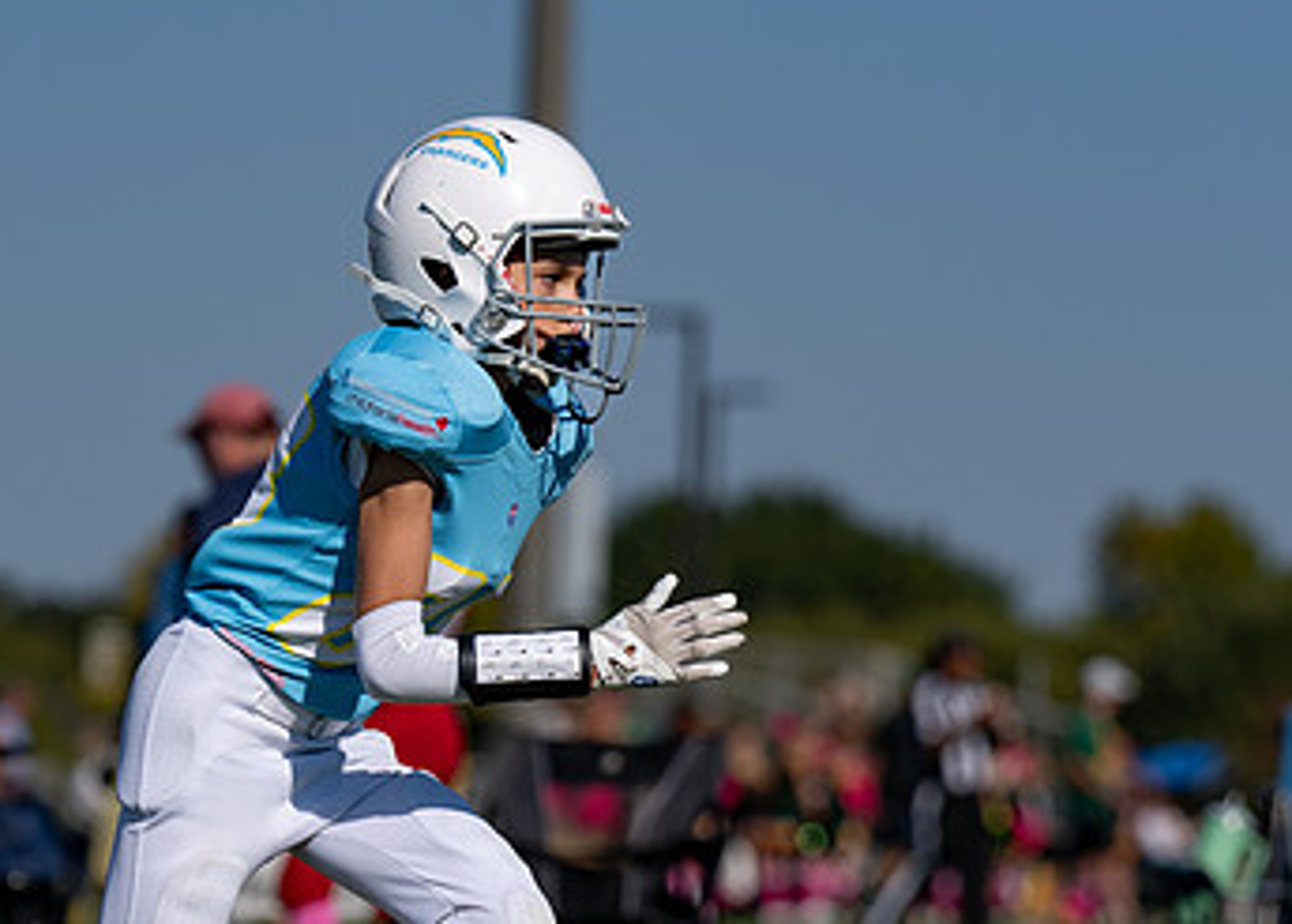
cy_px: 738
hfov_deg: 5.9
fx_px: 12628
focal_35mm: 344
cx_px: 462
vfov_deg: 4.2
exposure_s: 1/4000
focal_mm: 139
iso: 100
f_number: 3.2
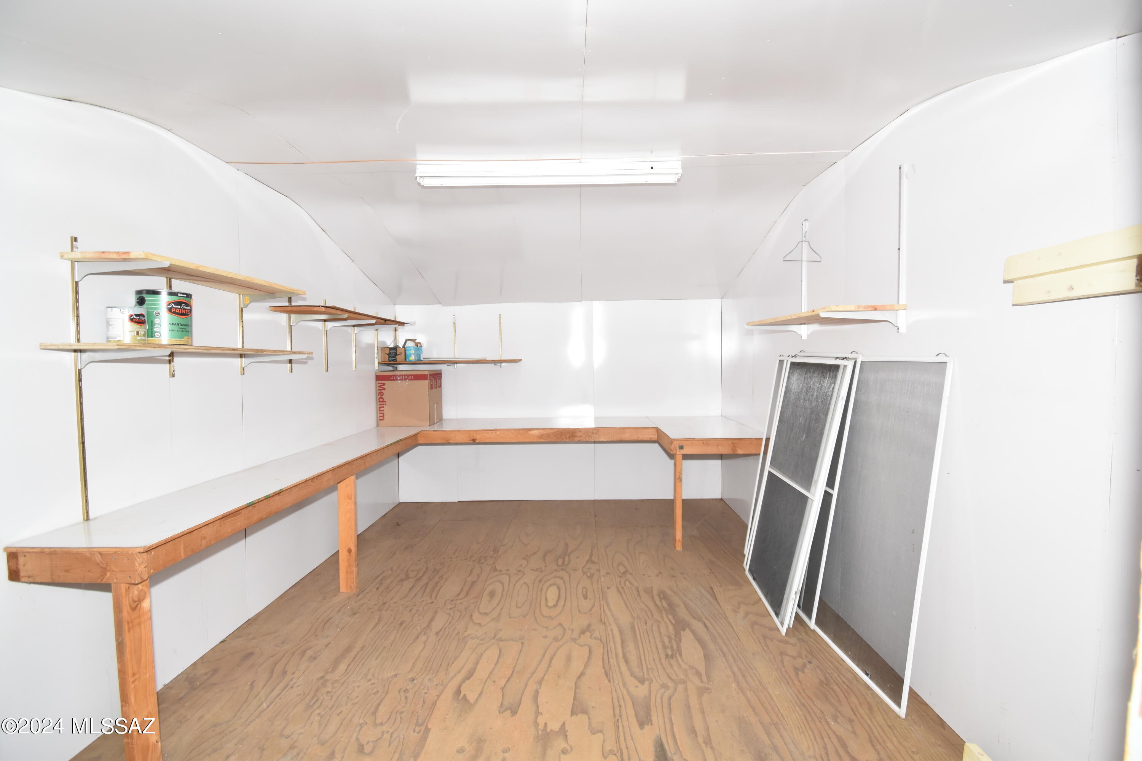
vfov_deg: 77.3
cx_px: 571
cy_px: 380
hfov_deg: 100.4
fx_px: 476
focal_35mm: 15
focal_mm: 10
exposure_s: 1/160
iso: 800
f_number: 4.5
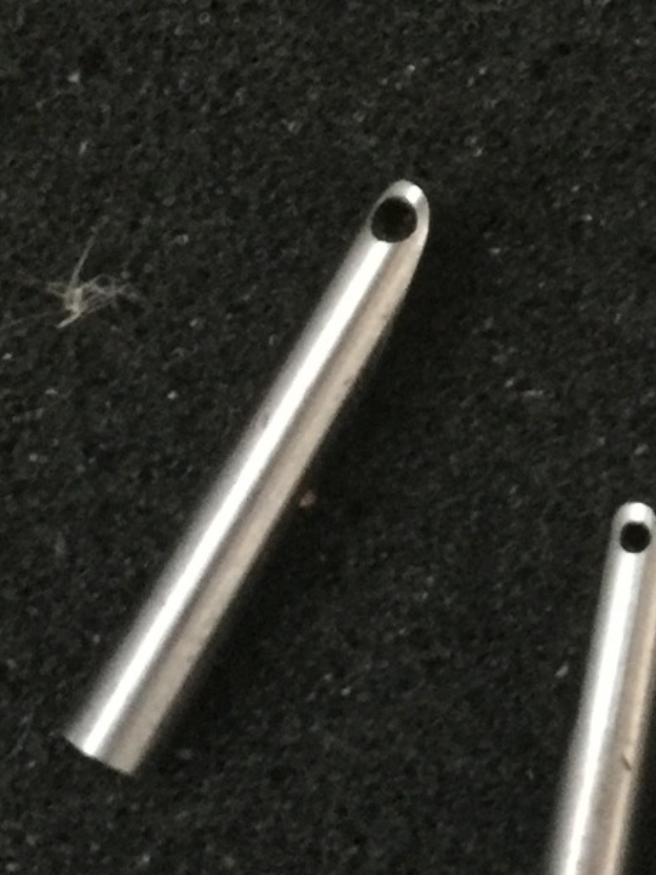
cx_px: 814
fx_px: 3186
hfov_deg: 11.5
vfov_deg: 15.4
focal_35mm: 126
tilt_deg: -79.6
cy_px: 4
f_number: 2.2
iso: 200
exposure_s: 1/8
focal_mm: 4.15
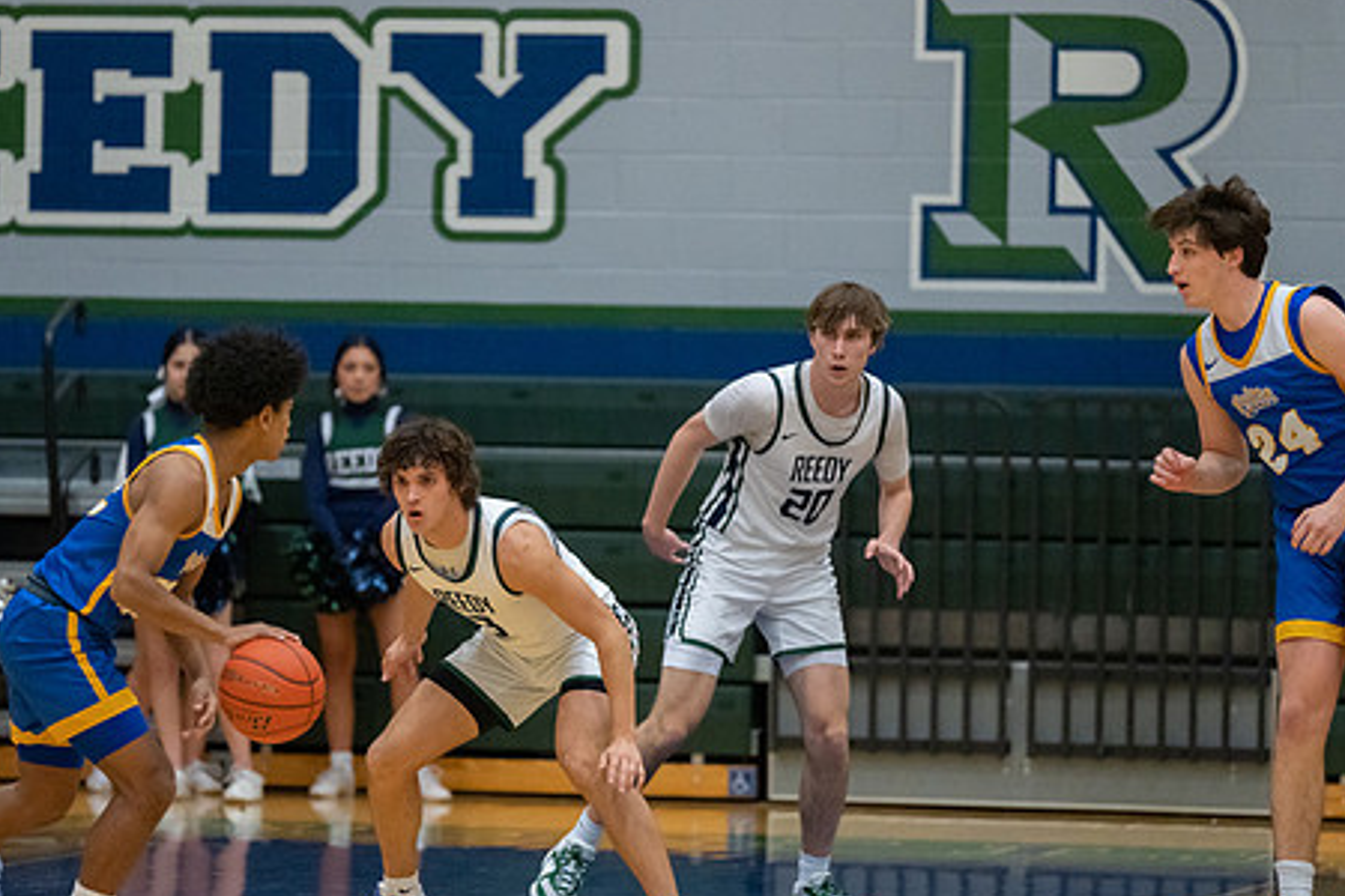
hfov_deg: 7.7
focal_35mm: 269
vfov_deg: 5.1
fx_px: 10049
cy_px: 512
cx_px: 553
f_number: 2.8
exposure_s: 1/1000
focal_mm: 200
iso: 6400
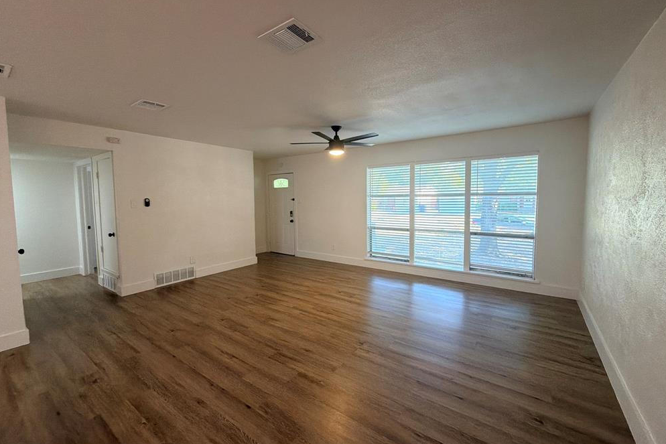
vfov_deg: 77.3
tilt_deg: -4.0
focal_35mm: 15
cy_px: 218
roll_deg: +1.0
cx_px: 341
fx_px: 278
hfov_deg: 100.4
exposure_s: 1/60
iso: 160
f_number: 2.2
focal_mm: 2.22
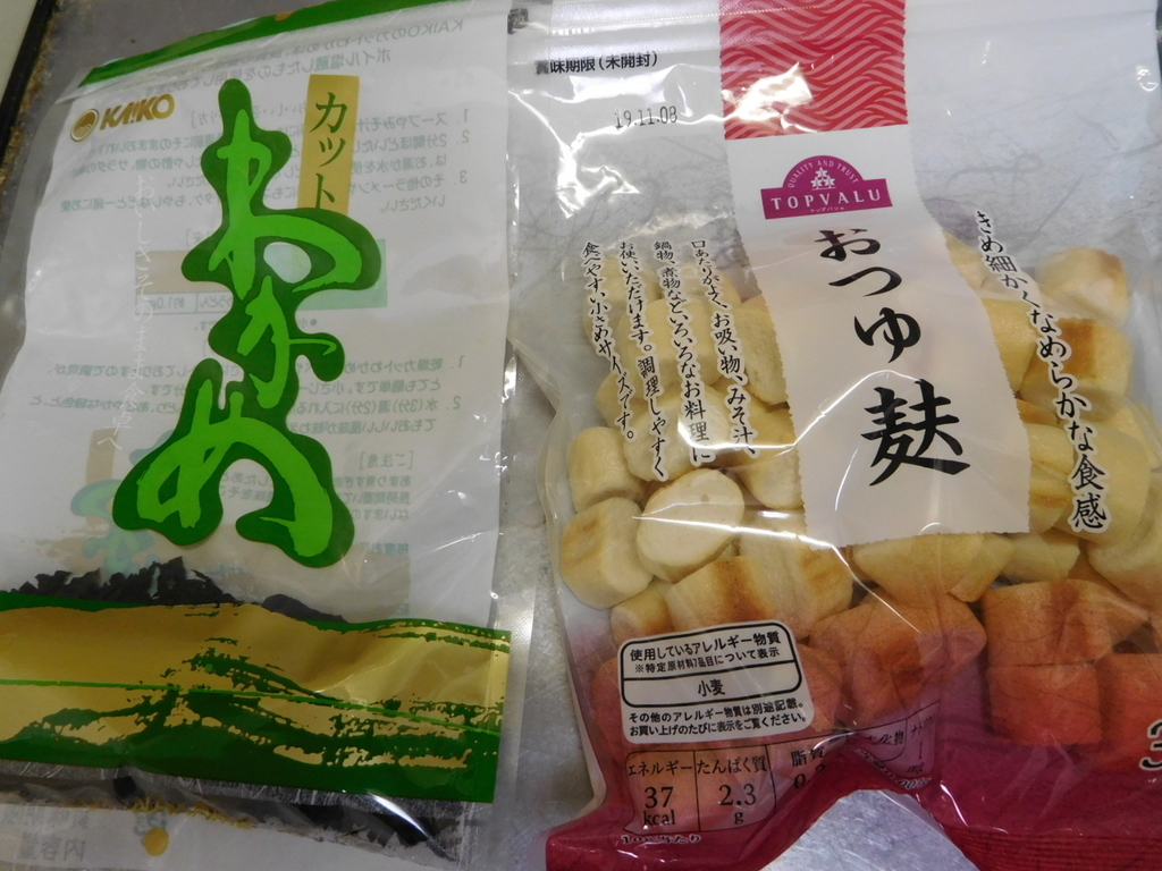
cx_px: 581
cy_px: 436
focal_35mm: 25
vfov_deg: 54.9
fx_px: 839
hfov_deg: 69.4
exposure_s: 1/30
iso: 280
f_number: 3.4
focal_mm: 4.5
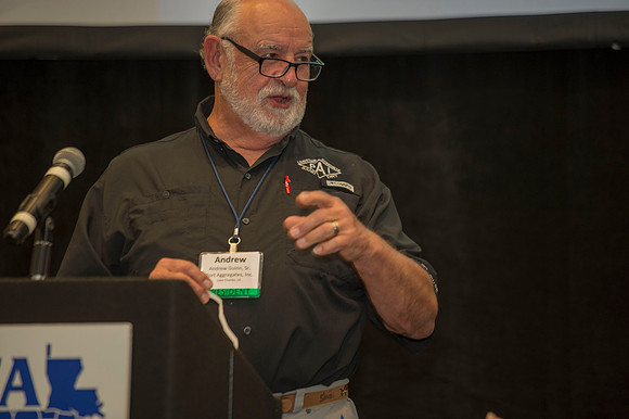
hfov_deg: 10.6
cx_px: 314
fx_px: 3405
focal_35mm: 195
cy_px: 210
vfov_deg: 7.0
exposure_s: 1/160
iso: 1250
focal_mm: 195
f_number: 2.8
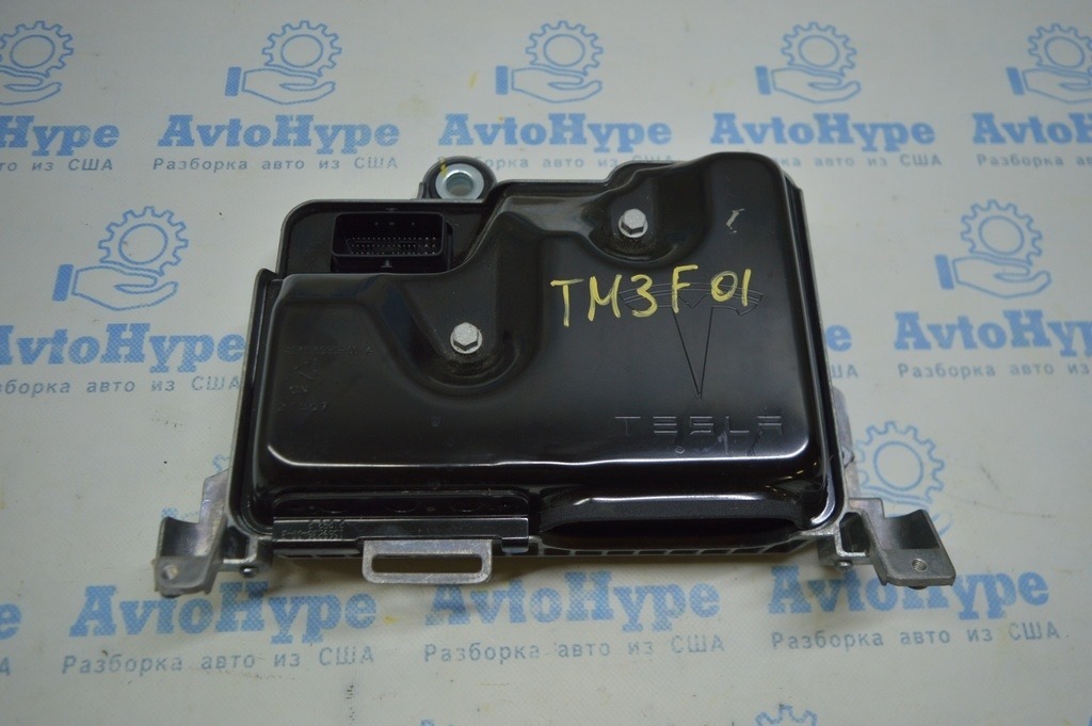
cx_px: 546
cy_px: 363
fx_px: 818
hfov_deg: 67.4
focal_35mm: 27
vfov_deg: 47.9
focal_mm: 18
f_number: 3.5
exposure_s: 1/160
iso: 400
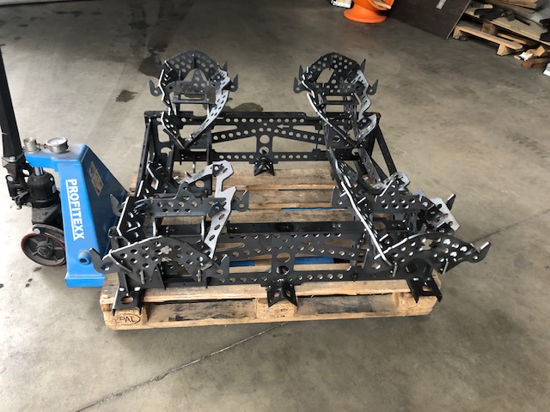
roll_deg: -5.1
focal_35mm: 28
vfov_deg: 49.7
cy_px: 206
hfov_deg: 63.4
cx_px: 275
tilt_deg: -36.7
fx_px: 445
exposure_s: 1/15
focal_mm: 3.99
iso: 50
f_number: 1.8
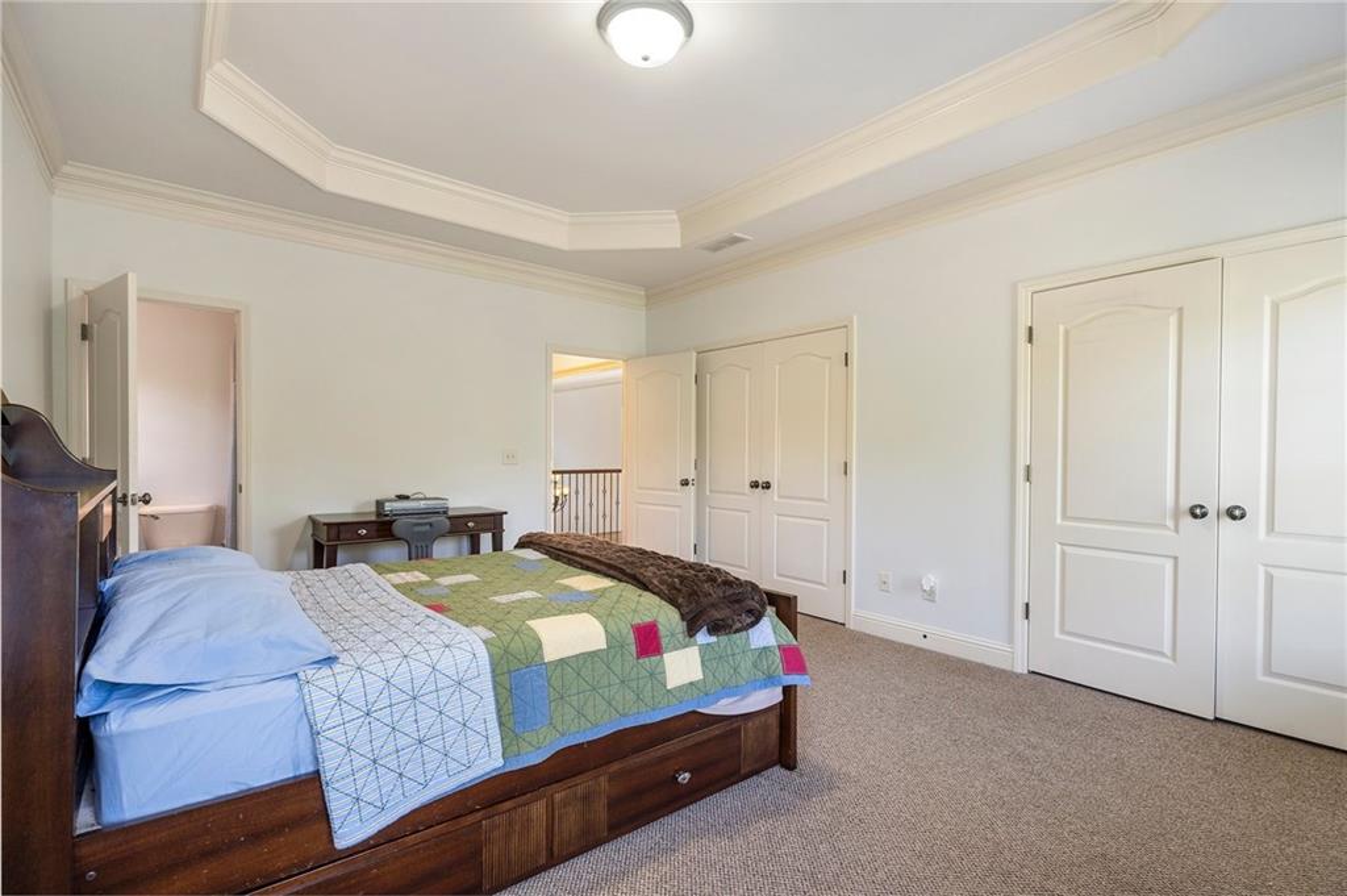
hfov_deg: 96.8
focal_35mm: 16
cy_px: 448
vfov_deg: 73.7
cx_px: 674
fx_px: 598
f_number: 6.3
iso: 640
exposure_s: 1/125
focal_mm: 16
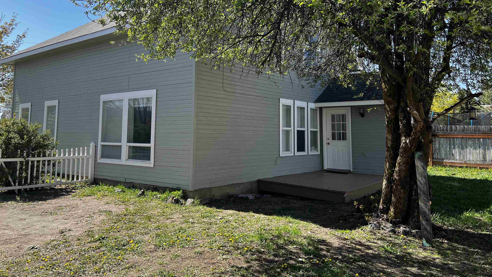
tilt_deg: +5.1
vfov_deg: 39.8
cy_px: 100
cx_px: 251
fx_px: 378
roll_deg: -0.5
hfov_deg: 66.1
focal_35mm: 29
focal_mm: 5.7
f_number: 1.5
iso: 50
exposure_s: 1/1183
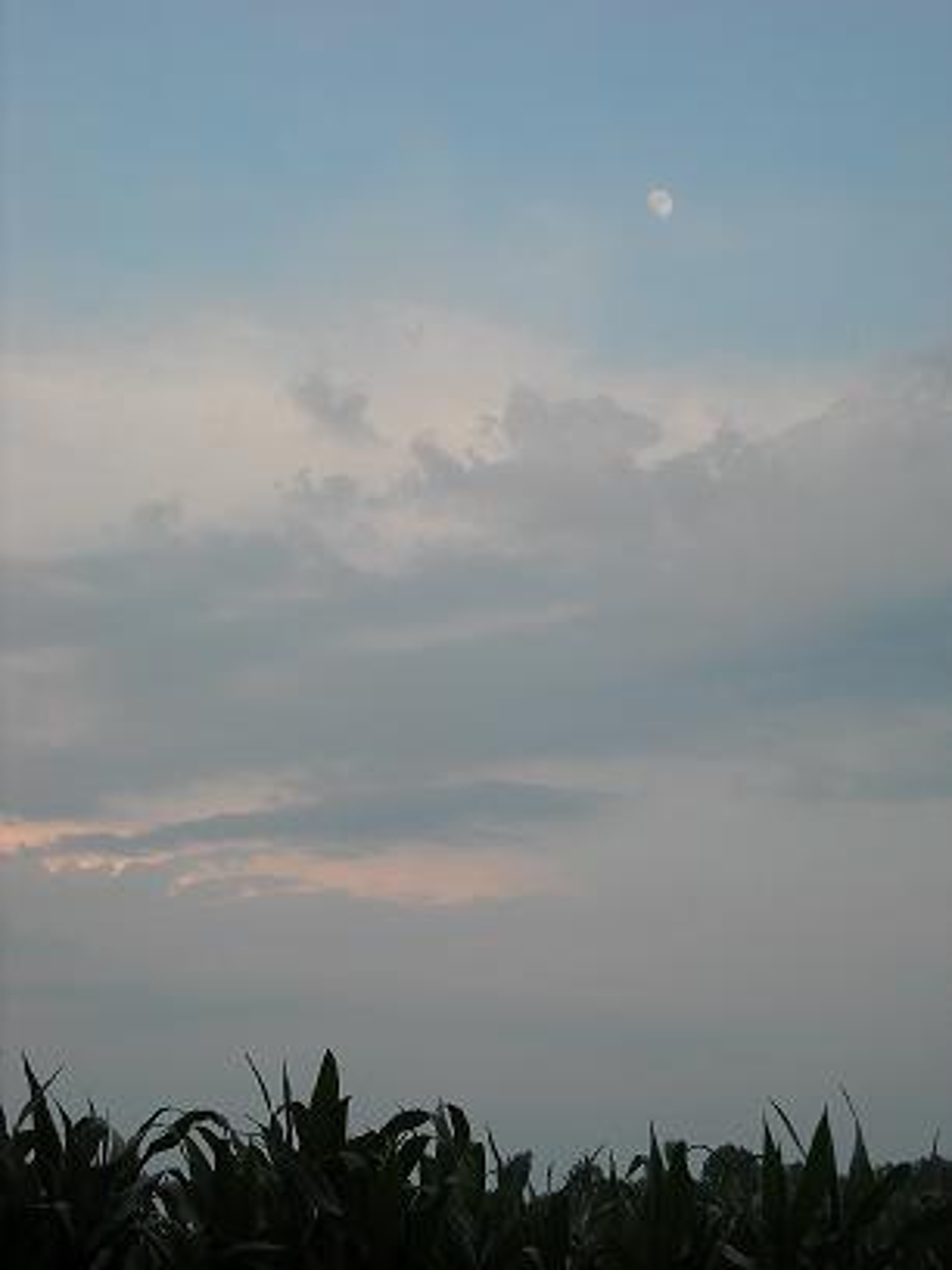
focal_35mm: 84
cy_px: 635
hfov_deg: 17.6
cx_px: 476
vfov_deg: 23.3
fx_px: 3080
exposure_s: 1/154
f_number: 4.1
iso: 64
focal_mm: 13.73
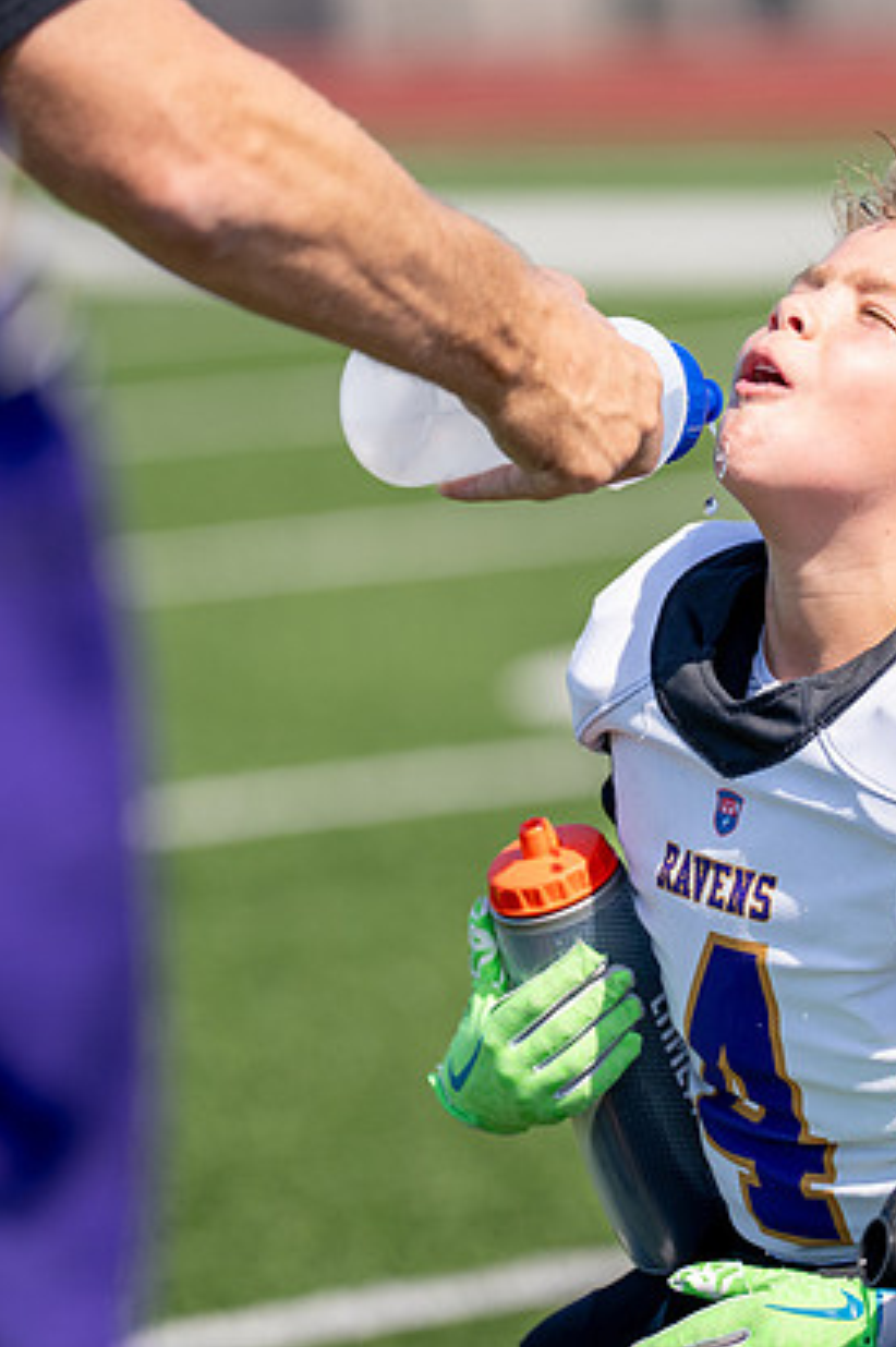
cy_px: 638
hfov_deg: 4.9
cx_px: 748
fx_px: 10508
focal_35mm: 281
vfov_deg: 7.3
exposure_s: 1/2000
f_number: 2.8
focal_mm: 170
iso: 200
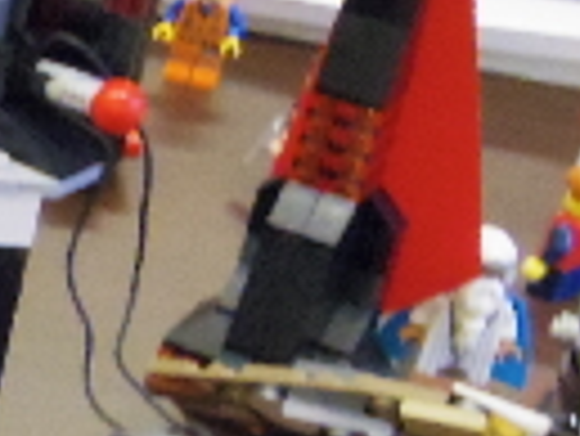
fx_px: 2264
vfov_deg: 11.0
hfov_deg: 12.4
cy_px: 261
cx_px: -679
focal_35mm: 135
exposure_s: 1/50
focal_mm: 5.2
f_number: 6.3
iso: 2500
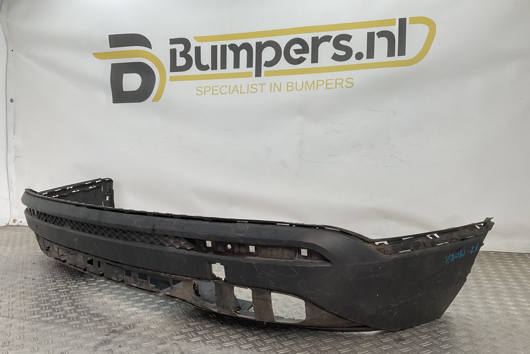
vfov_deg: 42.3
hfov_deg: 60.3
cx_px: 264
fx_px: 456
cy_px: 195
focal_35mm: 31
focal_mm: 3
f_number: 1.8
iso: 16
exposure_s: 1/145
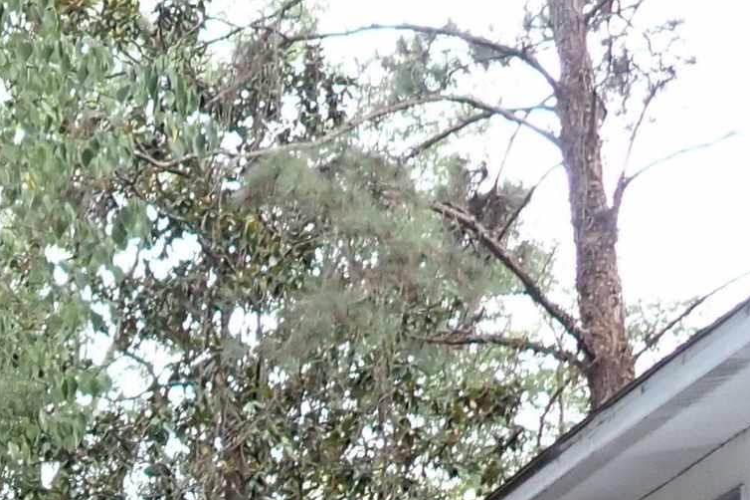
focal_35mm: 106
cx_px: -369
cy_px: 748
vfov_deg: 12.3
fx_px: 2207
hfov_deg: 17.4
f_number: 2
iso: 200
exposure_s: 1/125
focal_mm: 4.5
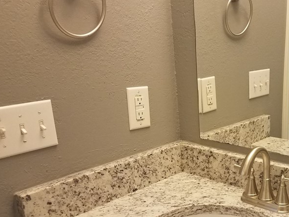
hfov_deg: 40.1
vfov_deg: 31.9
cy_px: 147
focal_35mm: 45
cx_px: 239
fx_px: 376
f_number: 1.7
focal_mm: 4.2
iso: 160
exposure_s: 1/24
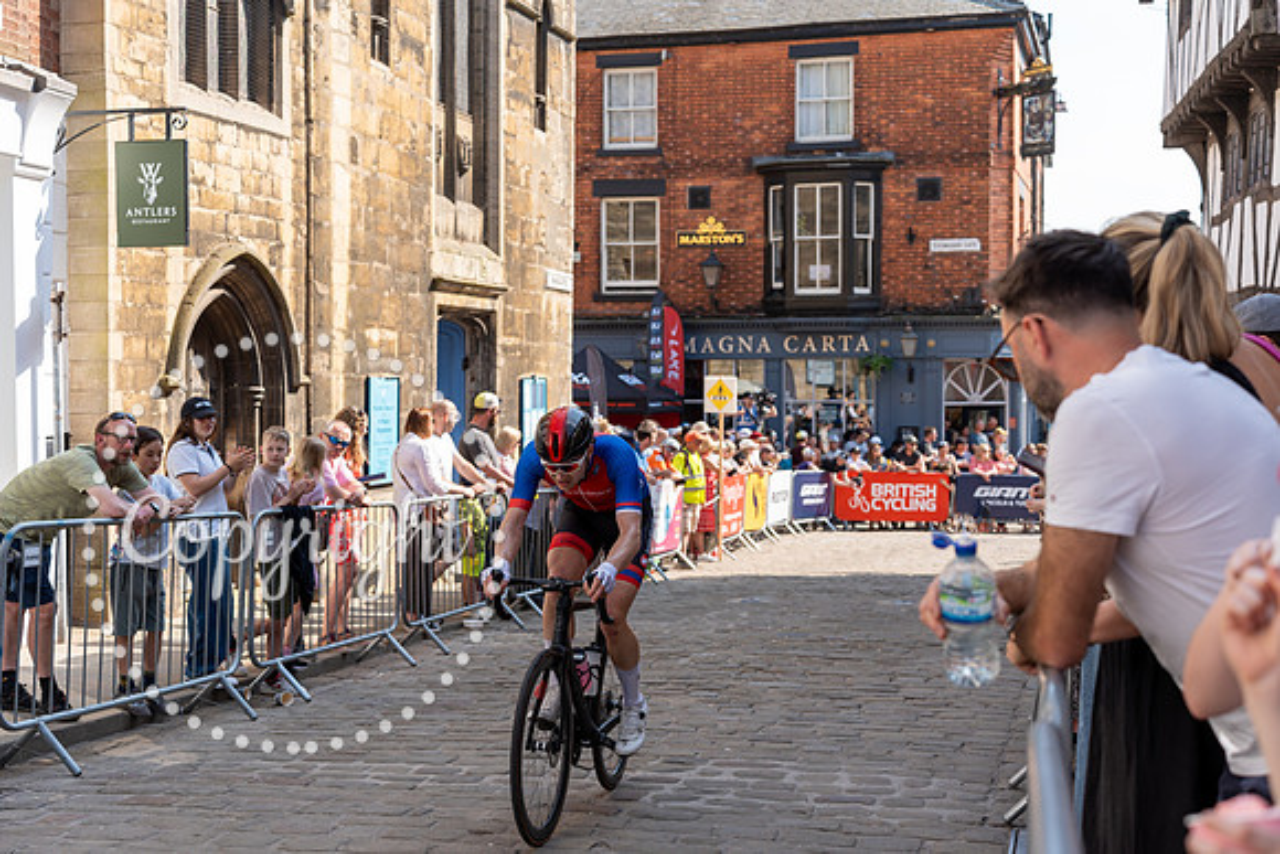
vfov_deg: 30.6
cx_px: 640
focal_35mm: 44
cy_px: 427
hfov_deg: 44.6
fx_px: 1562
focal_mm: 43
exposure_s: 1/500
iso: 100
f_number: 3.5
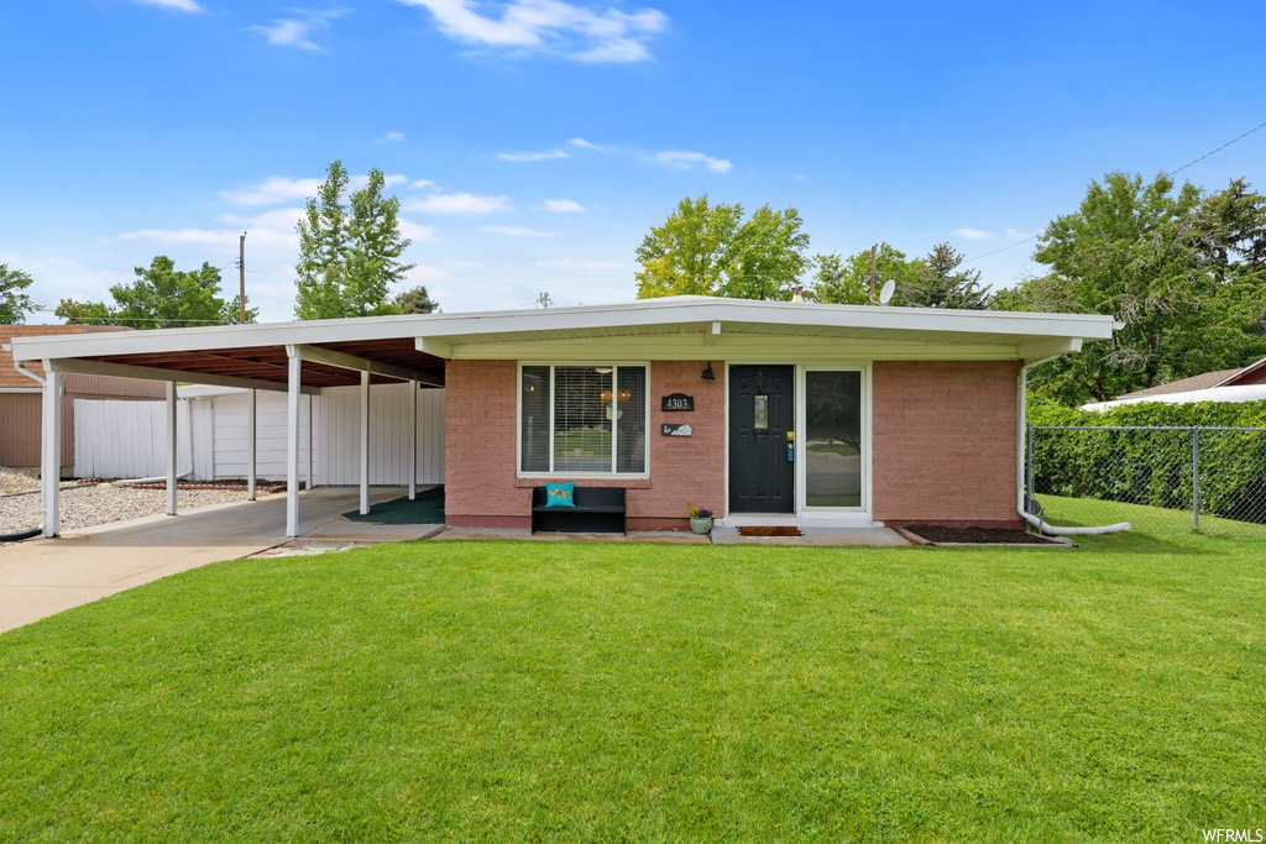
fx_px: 703
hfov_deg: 84.0
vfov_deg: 61.9
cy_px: 422
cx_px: 633
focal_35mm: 20
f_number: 8
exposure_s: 1/200
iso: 100
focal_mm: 20
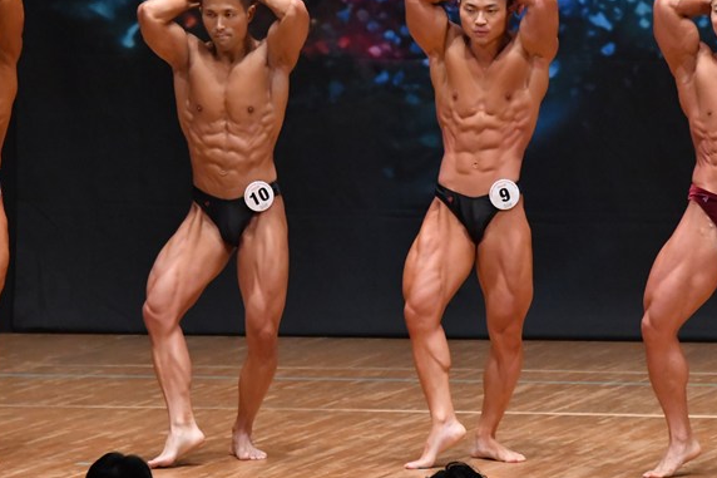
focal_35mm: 366
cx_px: 373
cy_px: 231
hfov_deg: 5.6
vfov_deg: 3.8
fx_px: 7287
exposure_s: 1/400
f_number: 5.6
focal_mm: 180
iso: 6400
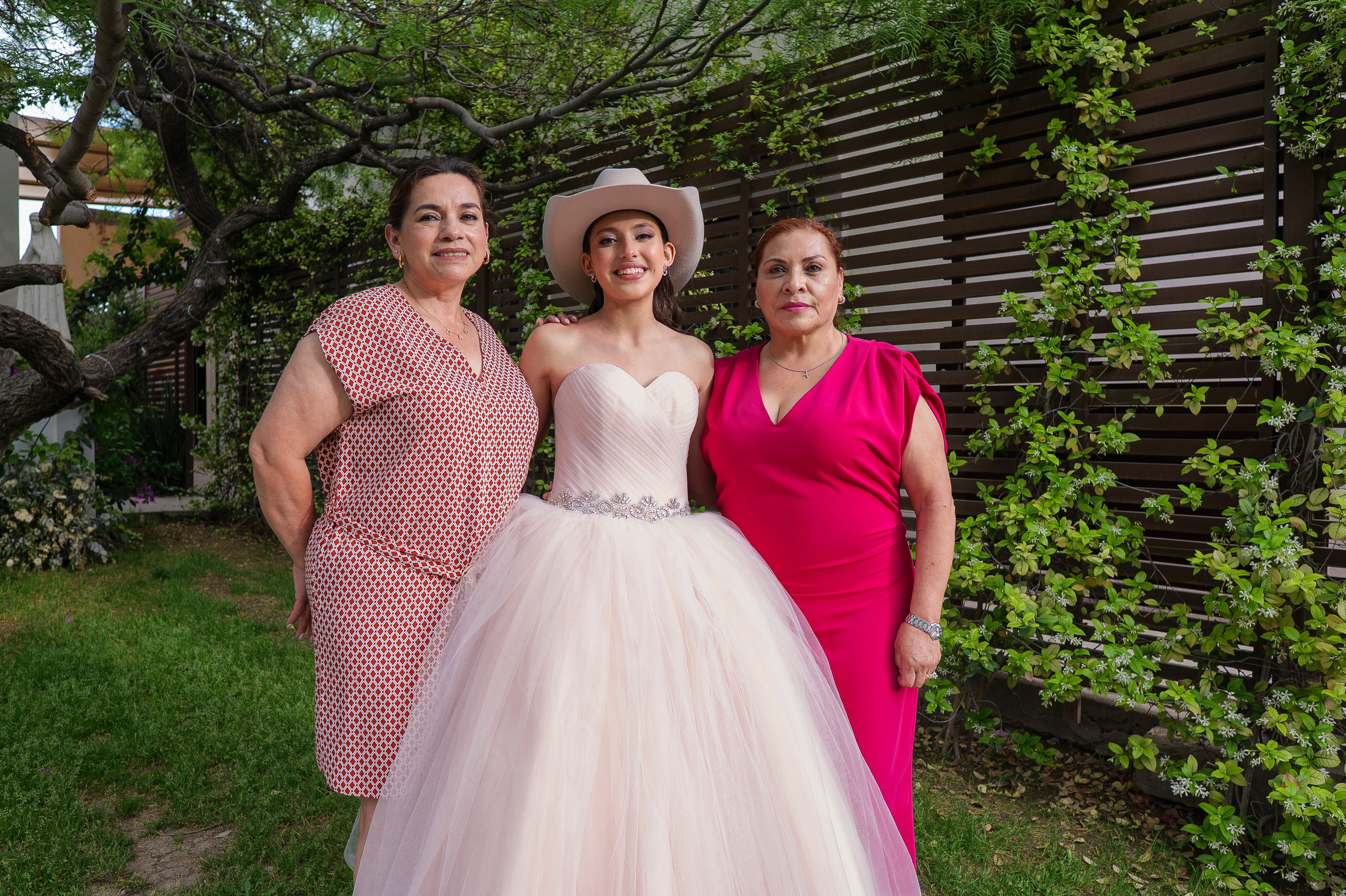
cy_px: 448
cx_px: 673
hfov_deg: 73.8
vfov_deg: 53.1
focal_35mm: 24
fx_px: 897
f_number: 3.2
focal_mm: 16
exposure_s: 1/160
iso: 200
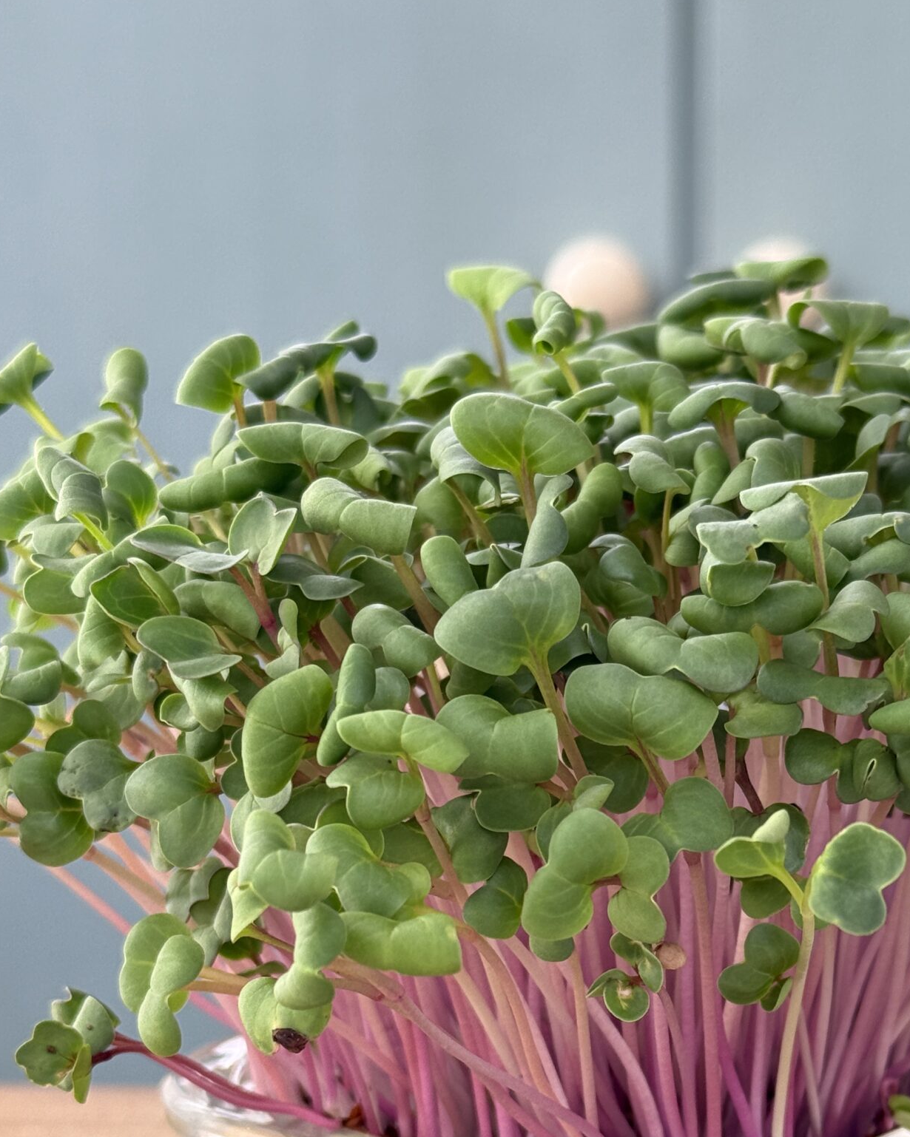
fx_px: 2626
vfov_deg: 24.1
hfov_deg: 19.5
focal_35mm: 78
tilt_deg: -12.3
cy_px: 878
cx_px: 655
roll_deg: -0.3
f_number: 1.78
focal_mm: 6.76
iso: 64
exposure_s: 1/162
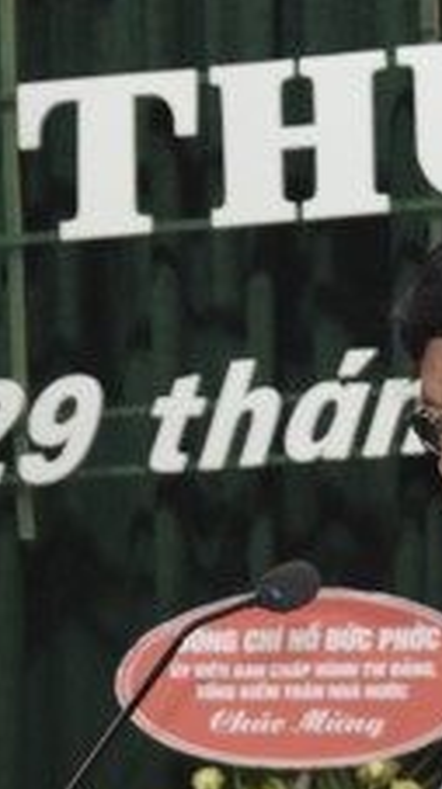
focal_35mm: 314
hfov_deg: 3.9
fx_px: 6567
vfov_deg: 6.9
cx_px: 247
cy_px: 386
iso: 1250
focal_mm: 55
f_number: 5.6
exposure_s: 1/60
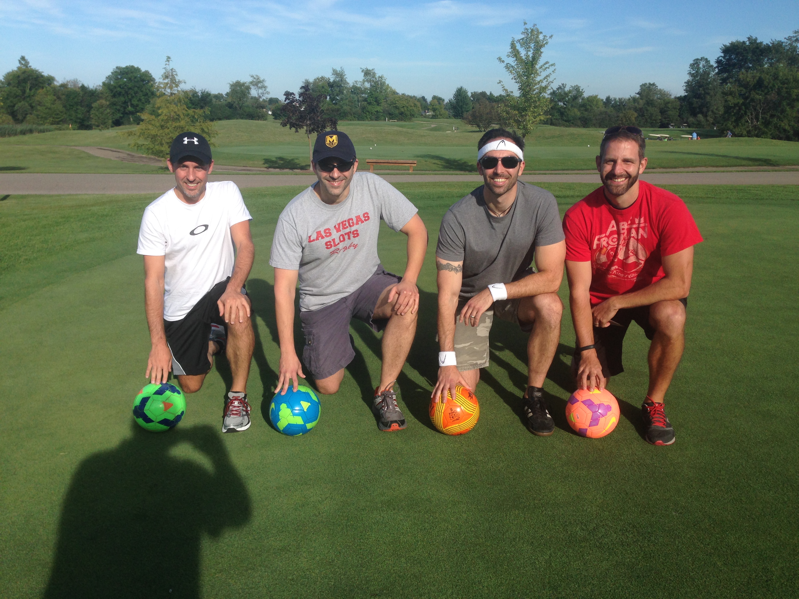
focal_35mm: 33
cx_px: 400
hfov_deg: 55.4
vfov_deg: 42.9
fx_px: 762
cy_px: 300
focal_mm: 4.12
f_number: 2.4
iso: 50
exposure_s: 1/1595
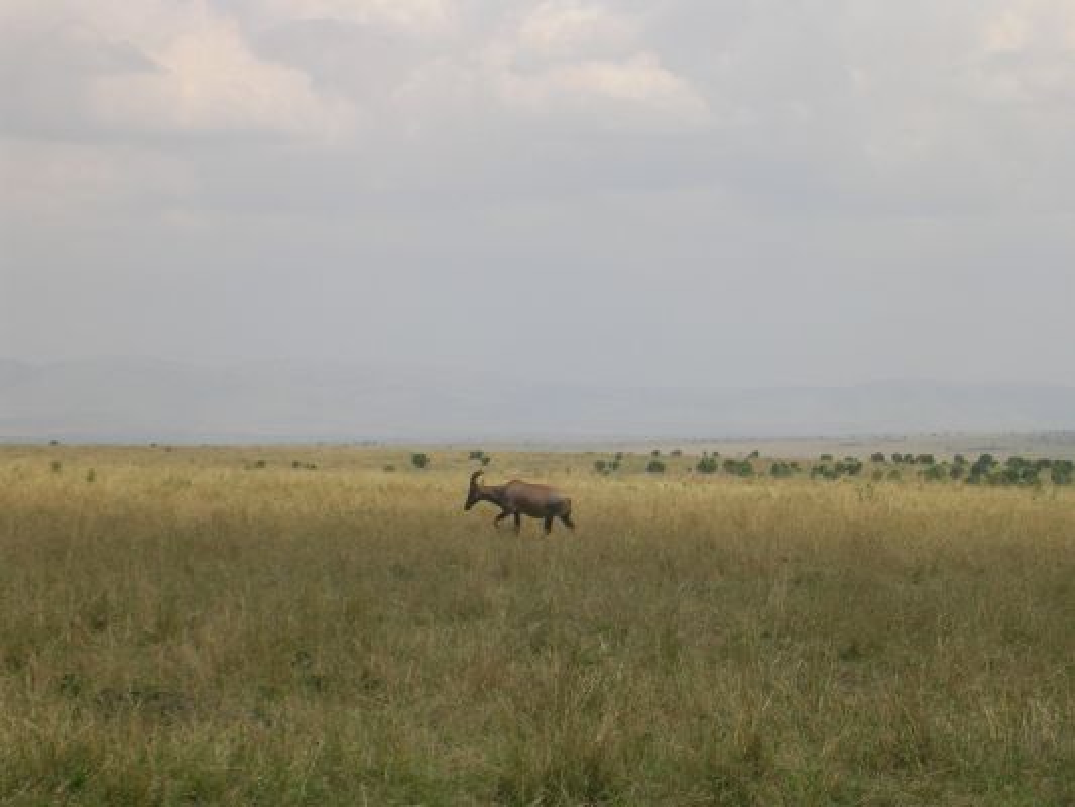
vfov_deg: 12.9
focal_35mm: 115
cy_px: 404
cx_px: 538
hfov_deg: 17.1
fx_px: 3572
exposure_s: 1/466
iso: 50
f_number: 4.9
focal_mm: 17.4
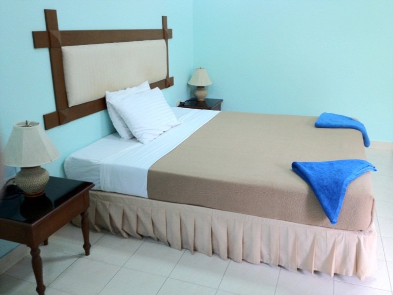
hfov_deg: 52.6
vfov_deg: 40.7
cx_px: 196
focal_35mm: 35
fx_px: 397
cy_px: 148
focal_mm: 4.28
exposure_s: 1/20
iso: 100
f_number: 2.4
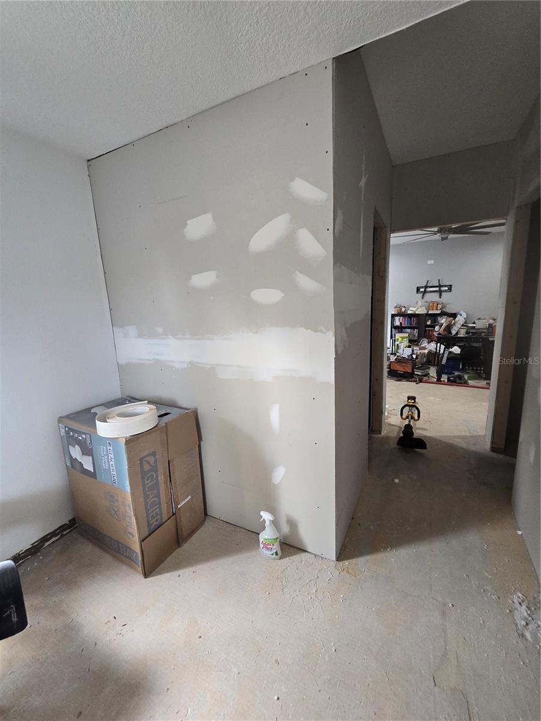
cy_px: 360
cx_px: 270
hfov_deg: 89.9
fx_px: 271
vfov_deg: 106.2
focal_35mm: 13
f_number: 2.2
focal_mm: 2.2
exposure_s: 1/60
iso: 250
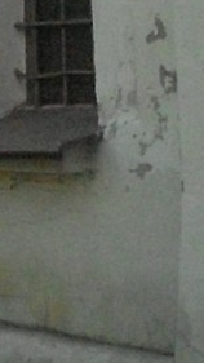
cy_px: -3
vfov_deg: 10.1
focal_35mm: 211
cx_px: -188
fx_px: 2030
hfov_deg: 5.6
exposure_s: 1/250
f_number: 8.4
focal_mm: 6.3
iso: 400
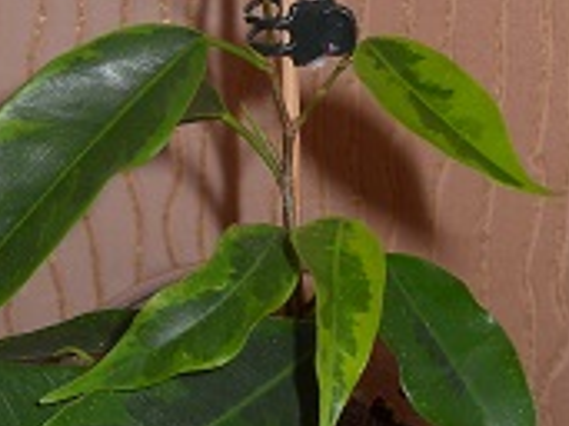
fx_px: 2152
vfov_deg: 11.3
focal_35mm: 131
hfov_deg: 15.1
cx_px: 253
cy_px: 273
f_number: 3.6
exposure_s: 1/30
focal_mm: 9.24
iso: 80
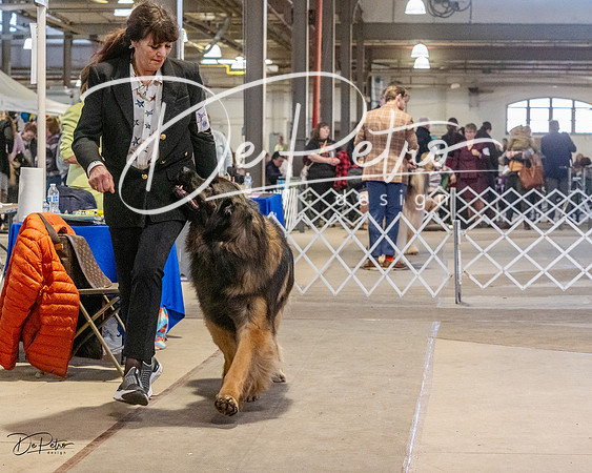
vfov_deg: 17.2
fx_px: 1567
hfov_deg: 21.4
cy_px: 205
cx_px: 291
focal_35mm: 89
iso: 6400
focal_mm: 70
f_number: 5.6
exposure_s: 1/320
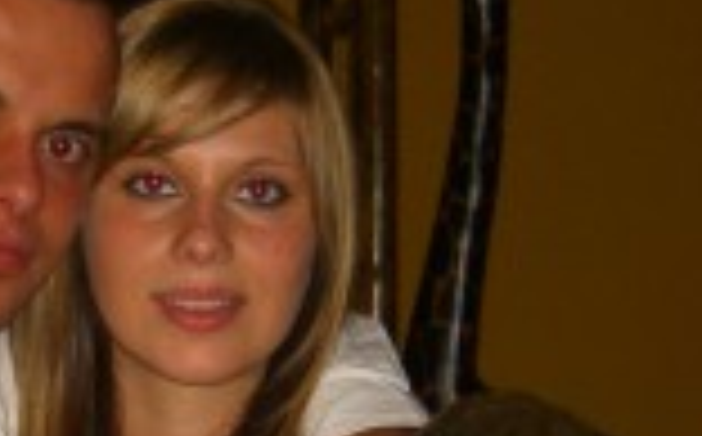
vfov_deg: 8.2
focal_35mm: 155
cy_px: 706
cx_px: 180
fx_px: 2961
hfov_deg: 13.5
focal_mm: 7.9
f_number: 2.8
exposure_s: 1/60
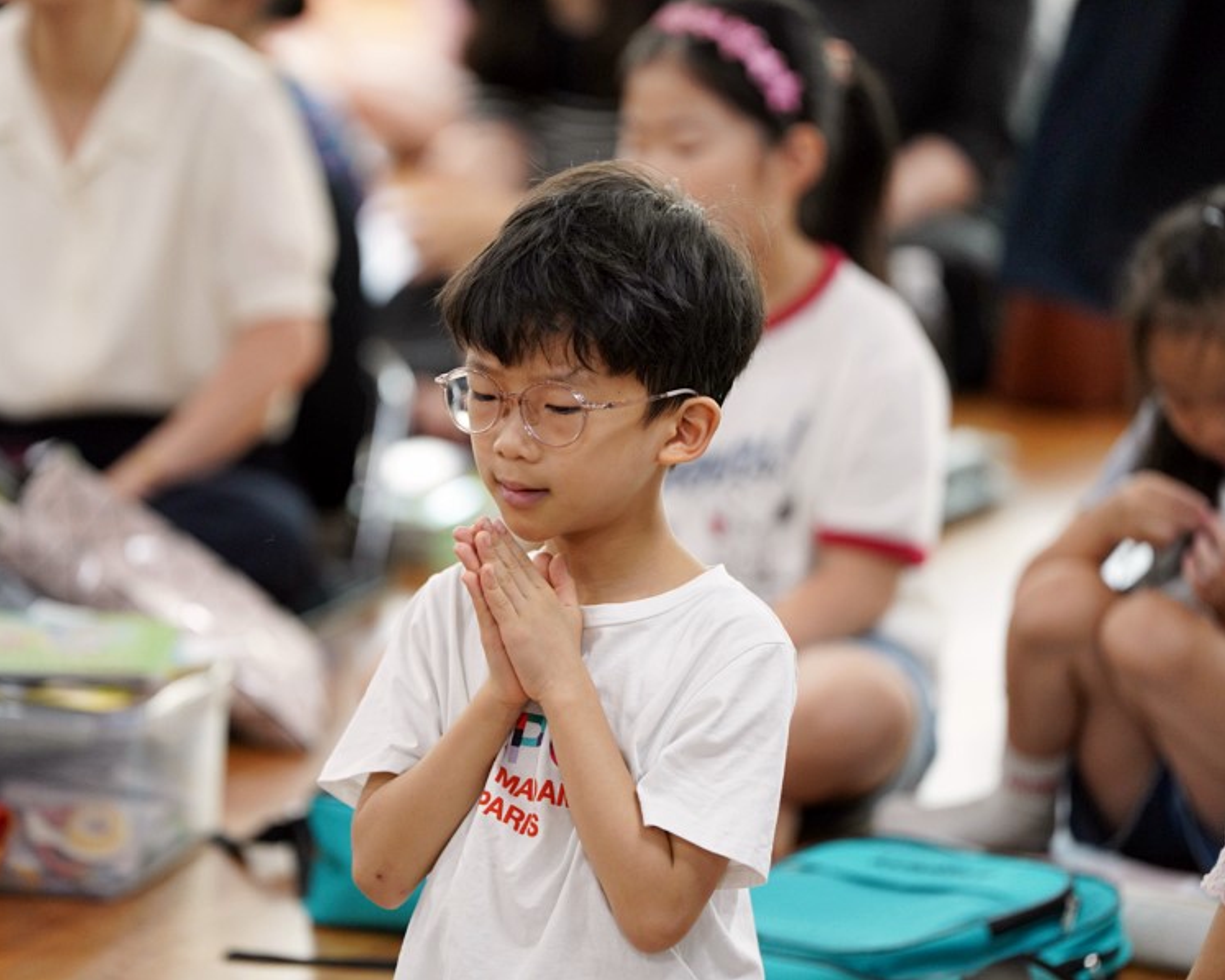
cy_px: 490
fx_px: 8196
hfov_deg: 8.5
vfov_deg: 6.8
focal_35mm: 226
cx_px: 495
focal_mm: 200
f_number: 2.8
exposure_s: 1/250
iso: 1600
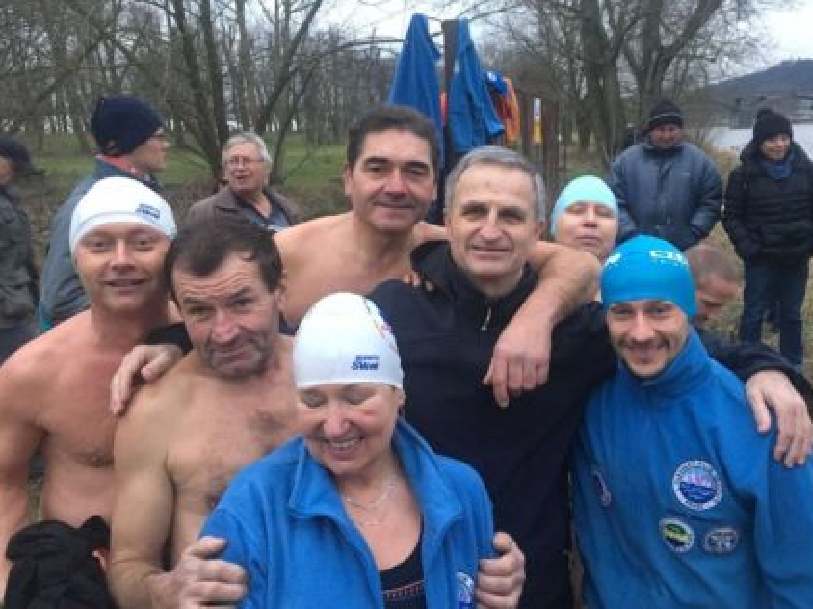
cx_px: 459
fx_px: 775
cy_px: 293
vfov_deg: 42.9
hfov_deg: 55.2
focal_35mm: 33
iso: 250
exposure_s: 1/33
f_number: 2.2
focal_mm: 4.15
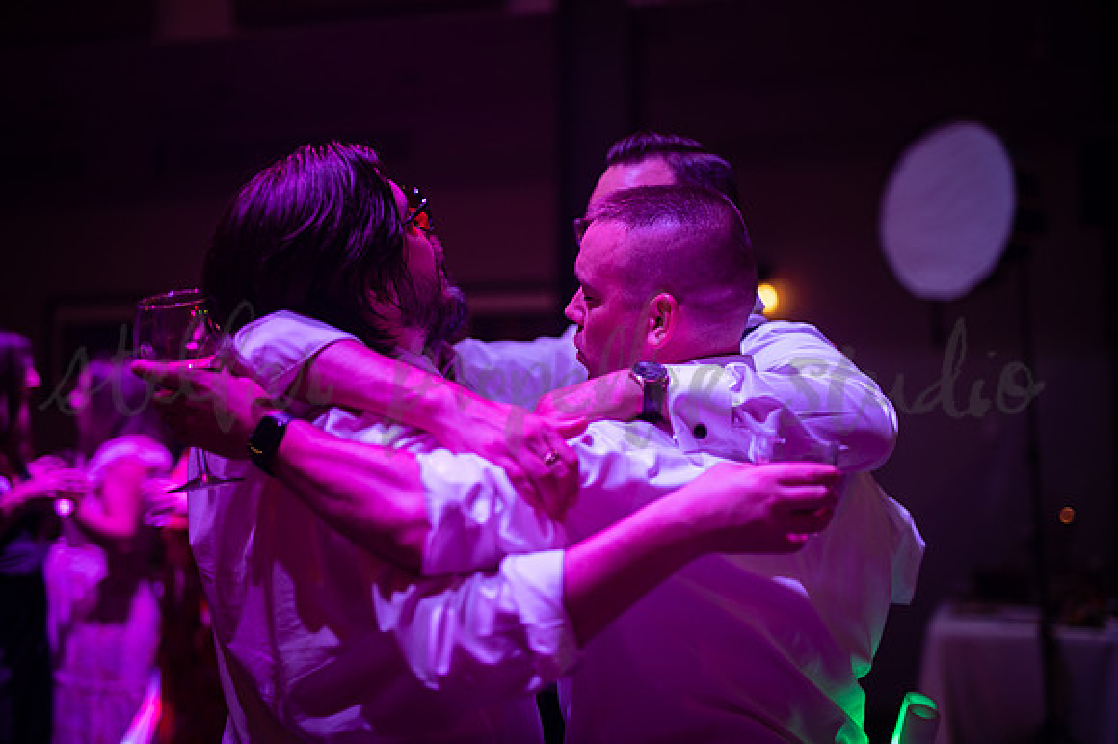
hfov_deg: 39.6
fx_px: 1552
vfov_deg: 27.0
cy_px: 372
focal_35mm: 50
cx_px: 559
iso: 800
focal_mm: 50
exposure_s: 1/100
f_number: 1.6
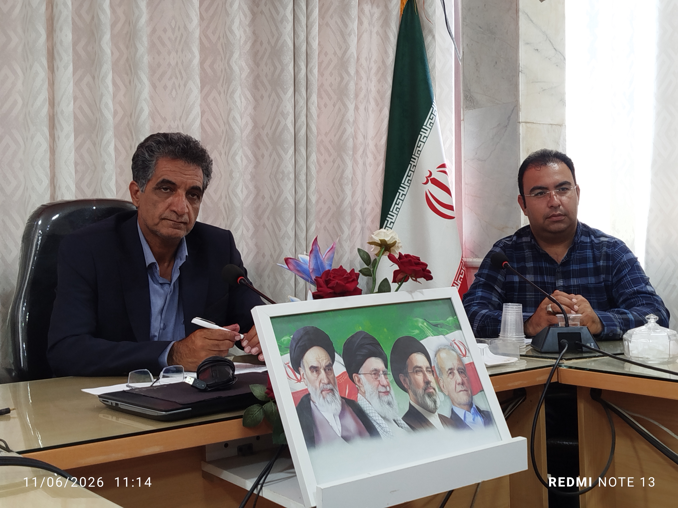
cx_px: 339
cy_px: 254
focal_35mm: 48
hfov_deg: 39.7
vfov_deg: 30.3
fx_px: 940
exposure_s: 1/50
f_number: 1.7
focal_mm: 5.31
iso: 125
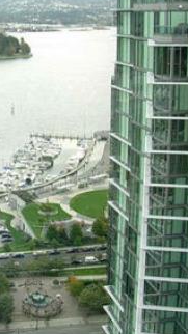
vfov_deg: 32.8
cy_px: 138
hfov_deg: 17.7
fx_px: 567
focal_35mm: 64
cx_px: -52
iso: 70
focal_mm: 5.6
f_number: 2.7
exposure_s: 1/53.8
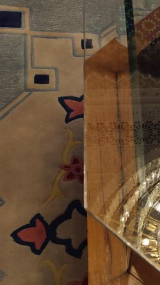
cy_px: 138
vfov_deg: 37.9
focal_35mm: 55
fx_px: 415
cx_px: 257
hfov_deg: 18.6
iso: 282
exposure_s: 1/33
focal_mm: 6.04
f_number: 1.9
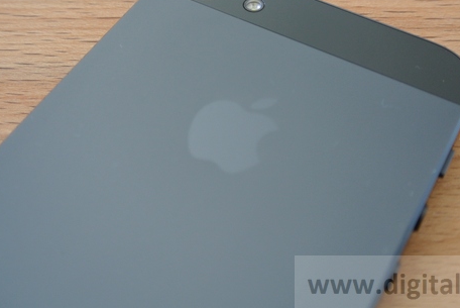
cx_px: 230
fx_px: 755
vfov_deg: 22.9
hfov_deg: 33.9
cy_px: 96
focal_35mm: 59
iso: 400
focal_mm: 15.7
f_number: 4.2
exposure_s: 1/50
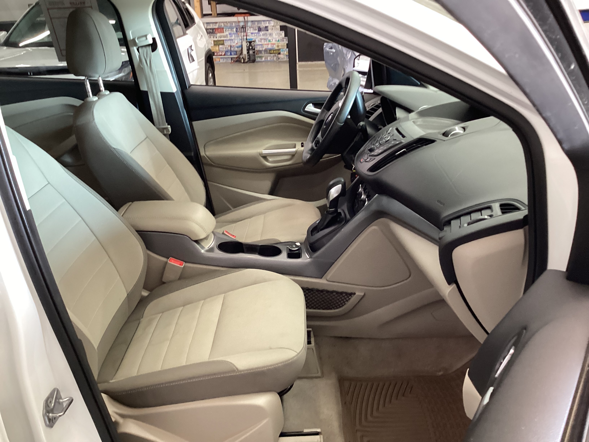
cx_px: 294
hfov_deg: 58.4
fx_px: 527
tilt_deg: -25.0
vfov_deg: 45.4
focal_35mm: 31
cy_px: 221
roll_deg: +2.2
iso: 250
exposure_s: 1/50
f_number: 2.4
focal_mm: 3.3
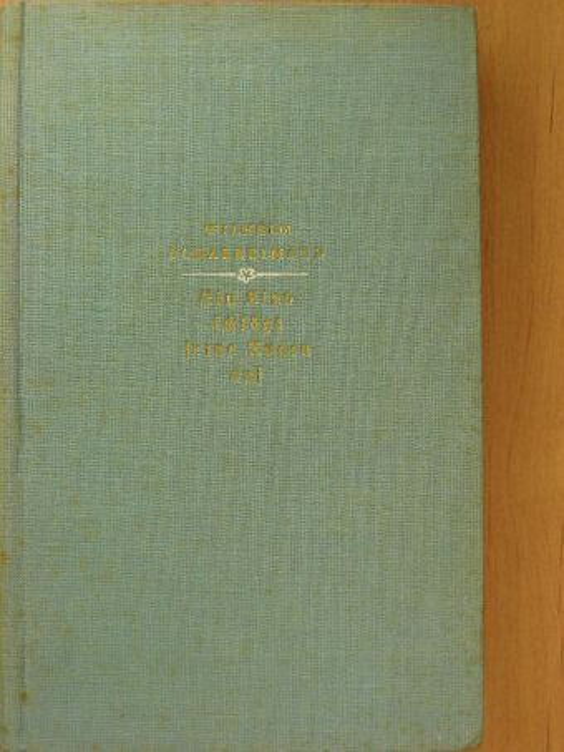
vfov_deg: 33.2
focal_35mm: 58
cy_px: 376
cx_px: 282
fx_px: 1259
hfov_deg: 25.2
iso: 100
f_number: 3.5
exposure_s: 1/12.1
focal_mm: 9.7
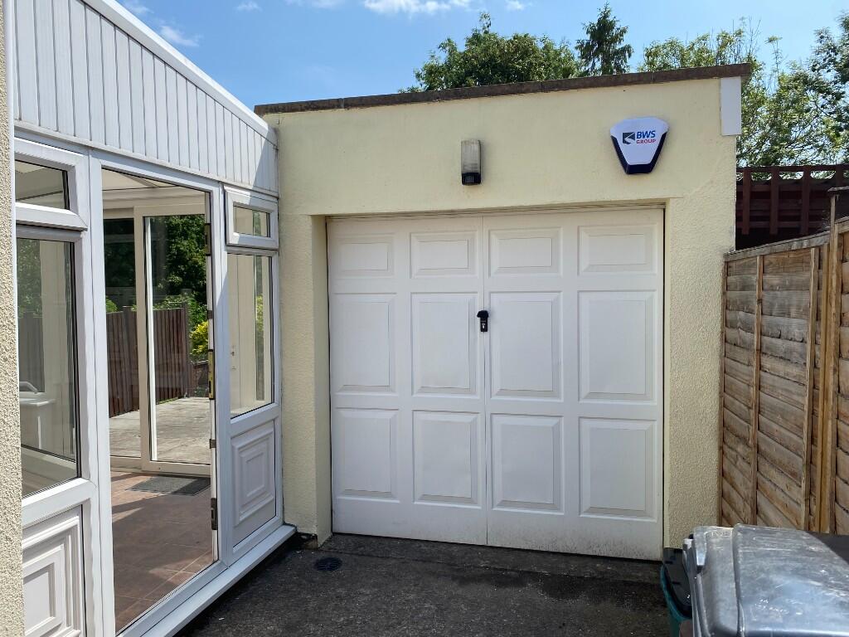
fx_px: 638
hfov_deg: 67.3
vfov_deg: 53.1
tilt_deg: -3.6
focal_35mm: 26
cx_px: 424
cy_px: 318
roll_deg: +0.0
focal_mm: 4.25
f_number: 1.8
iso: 32
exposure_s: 1/2028
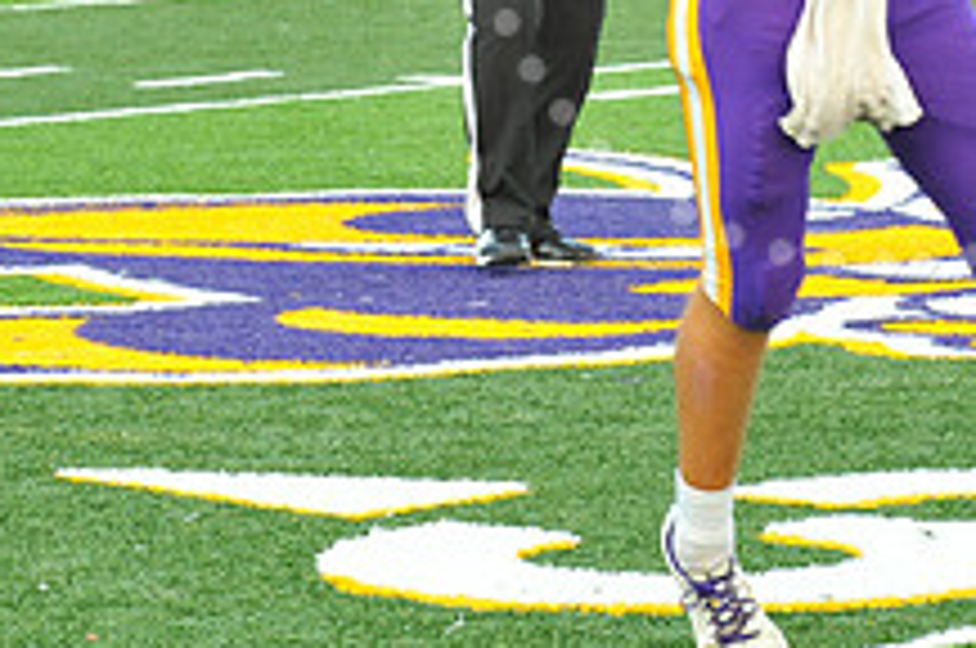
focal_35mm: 281
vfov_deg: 4.9
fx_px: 7607
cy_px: -158
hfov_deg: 7.3
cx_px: 886
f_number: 8
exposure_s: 1/250
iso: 2000
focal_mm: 105
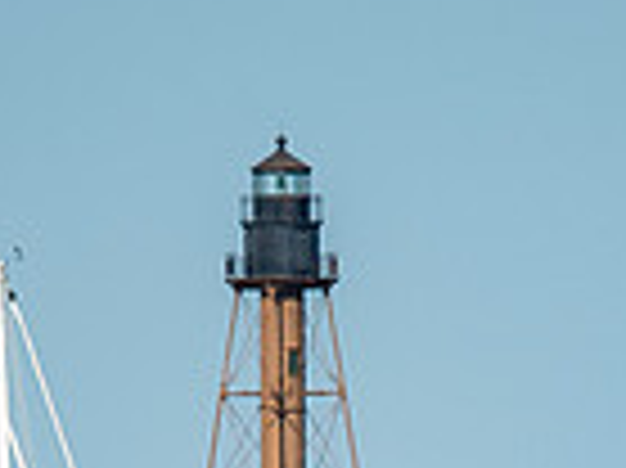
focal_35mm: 1805
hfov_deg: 1.1
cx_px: 342
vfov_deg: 0.8
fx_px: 32614
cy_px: 691
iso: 200
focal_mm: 300
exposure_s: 1/3200
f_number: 4
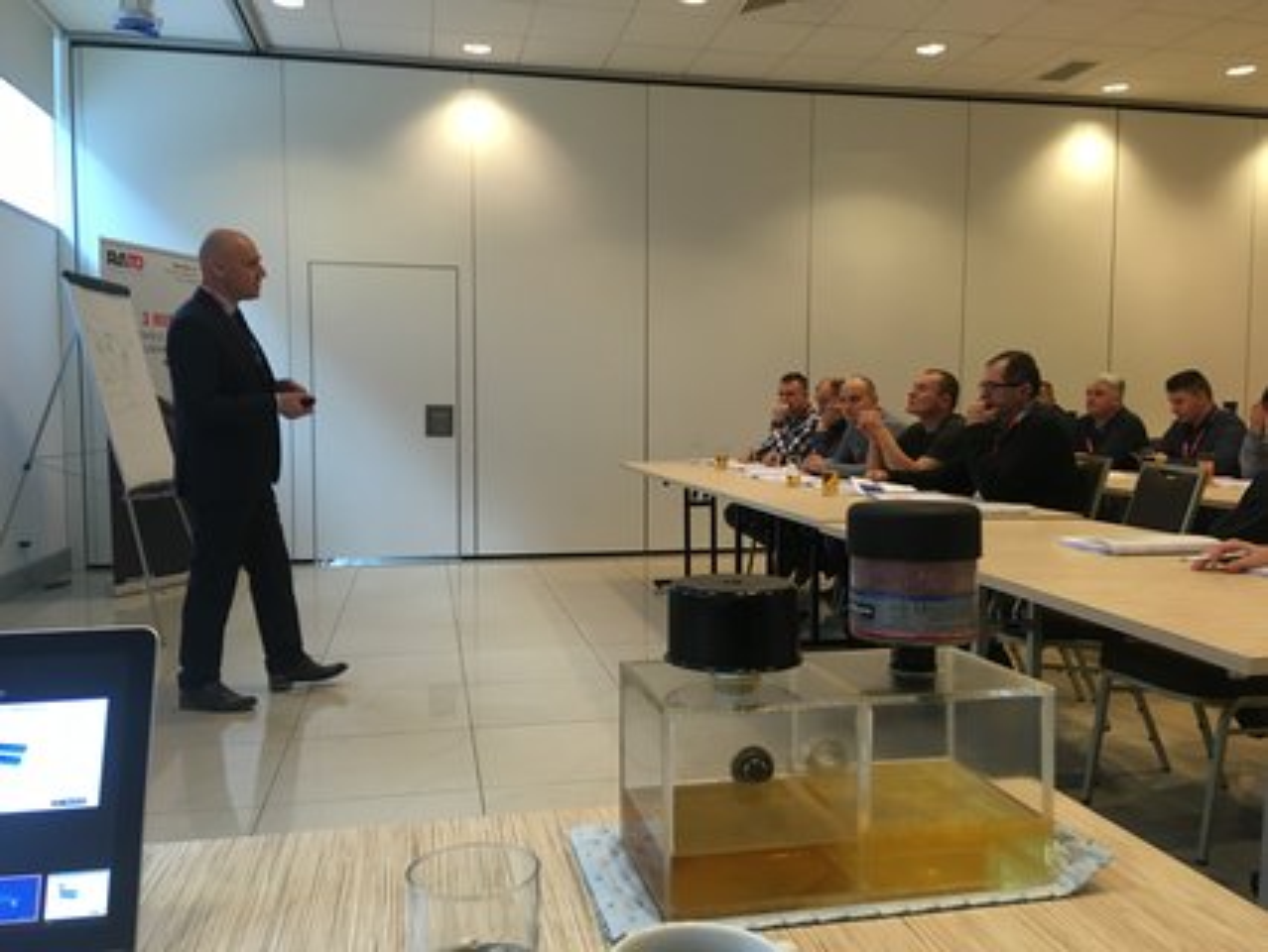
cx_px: 634
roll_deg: -0.3
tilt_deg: -3.8
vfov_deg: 48.3
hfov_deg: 61.6
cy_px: 476
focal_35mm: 29
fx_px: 1063
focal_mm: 4.15
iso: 125
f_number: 2.2
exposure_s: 1/33
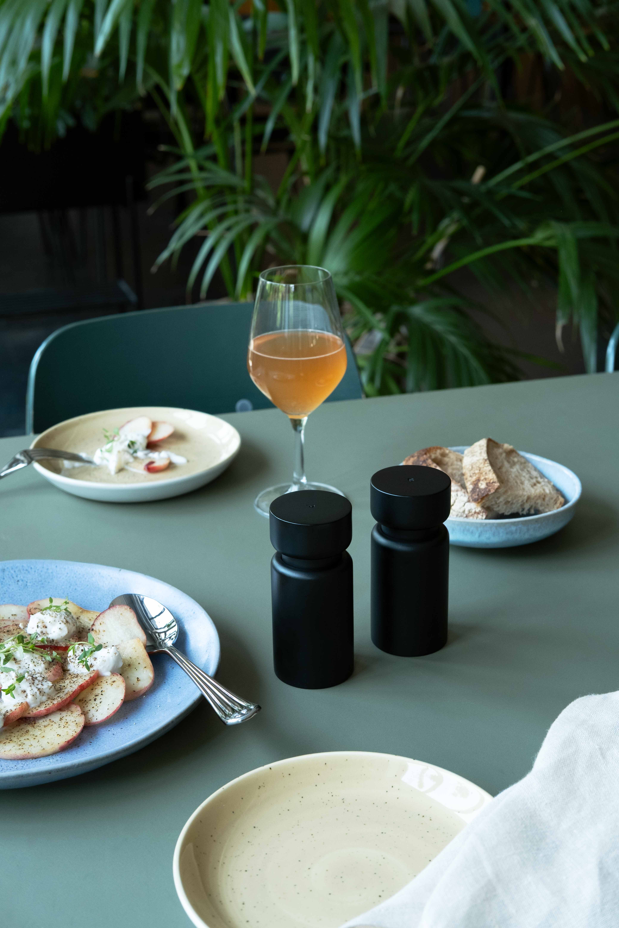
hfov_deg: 25.5
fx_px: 1367
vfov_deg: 37.5
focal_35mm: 53
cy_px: 464
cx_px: 310
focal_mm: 35
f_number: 6.4
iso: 800
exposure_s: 1/60
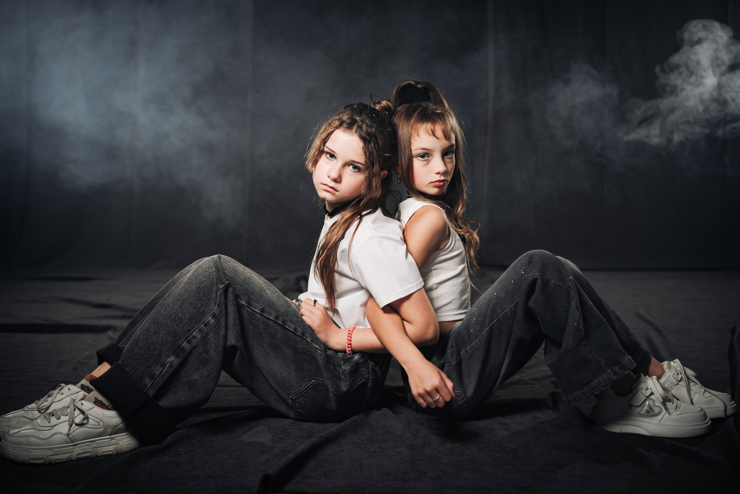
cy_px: 247
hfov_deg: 51.9
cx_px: 370
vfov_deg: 35.9
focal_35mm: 37
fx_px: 761
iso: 250
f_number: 2.8
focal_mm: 37
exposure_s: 1/160
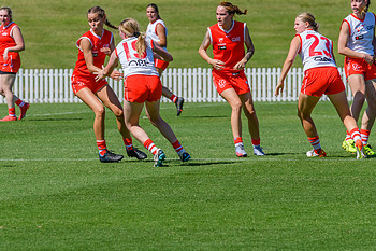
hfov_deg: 3.9
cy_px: 100
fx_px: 5522
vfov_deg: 2.6
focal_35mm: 529
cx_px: 116
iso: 800
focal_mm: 280
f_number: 8
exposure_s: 1/2000
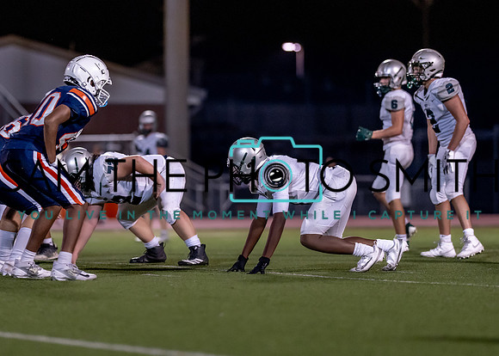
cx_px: 222
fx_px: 3222
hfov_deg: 8.9
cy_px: 162
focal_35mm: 227
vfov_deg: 6.3
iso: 1600
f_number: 1.8
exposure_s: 1/1000
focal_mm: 135
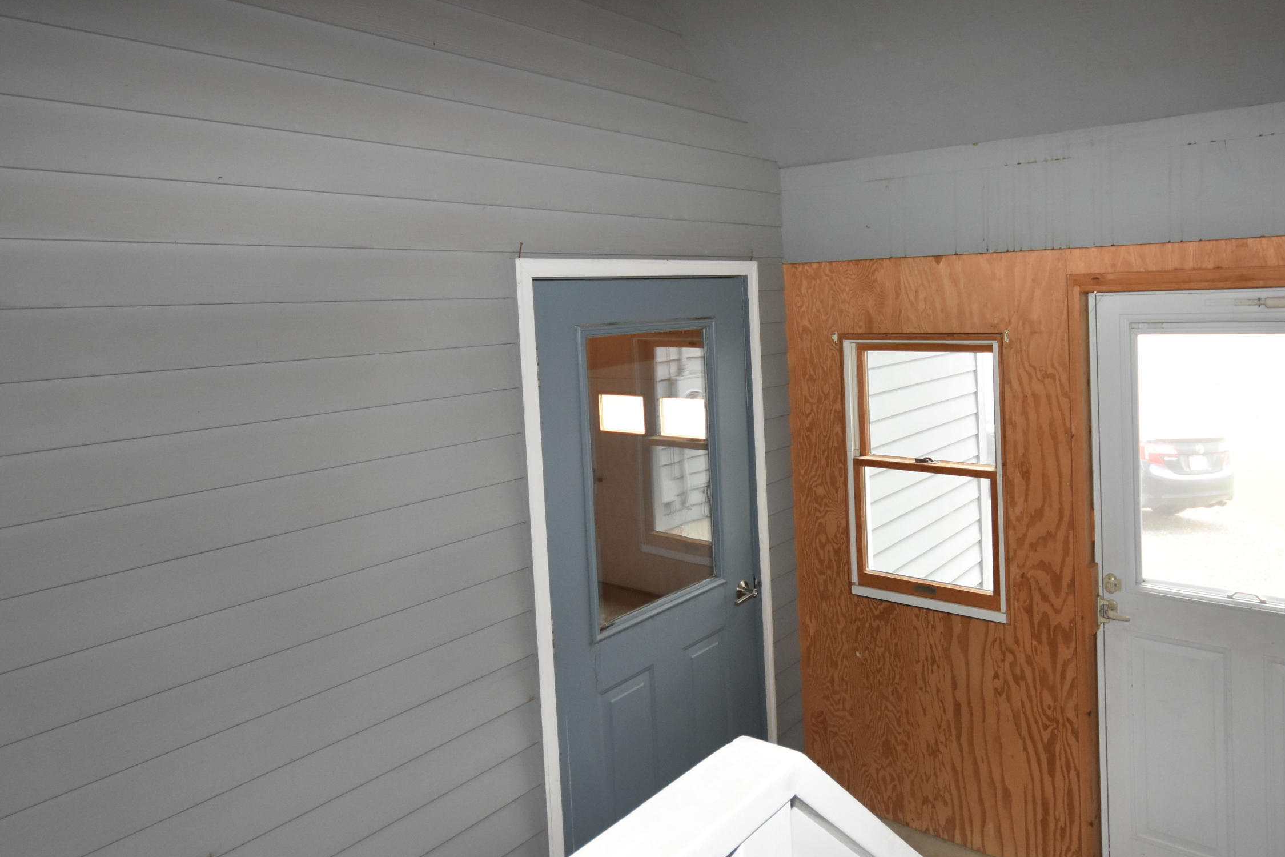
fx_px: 714
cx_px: 834
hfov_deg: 81.7
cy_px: 465
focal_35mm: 20
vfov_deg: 61.8
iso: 1000
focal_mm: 10
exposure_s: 1/60
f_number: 4
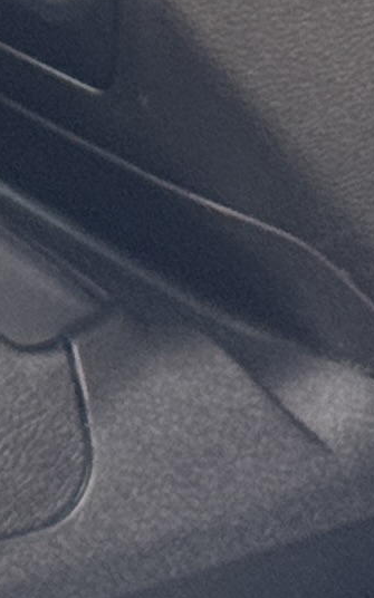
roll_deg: +2.6
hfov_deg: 3.4
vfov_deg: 5.3
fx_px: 6246
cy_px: -837
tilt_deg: -13.8
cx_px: 227
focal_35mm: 383
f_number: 1.78
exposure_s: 1/89
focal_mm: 6.76
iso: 100
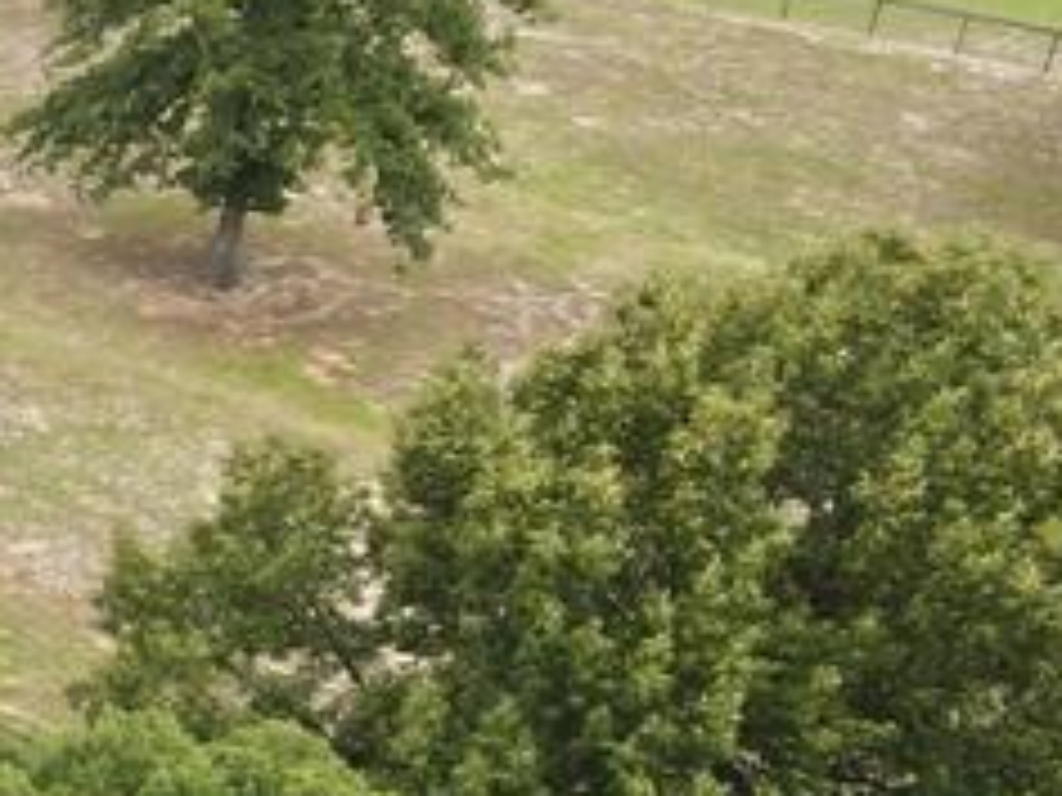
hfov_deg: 15.2
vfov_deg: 13.8
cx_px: -1084
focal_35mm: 104
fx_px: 3191
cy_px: 953
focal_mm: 4.5
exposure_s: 1/240
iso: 100
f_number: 2.8
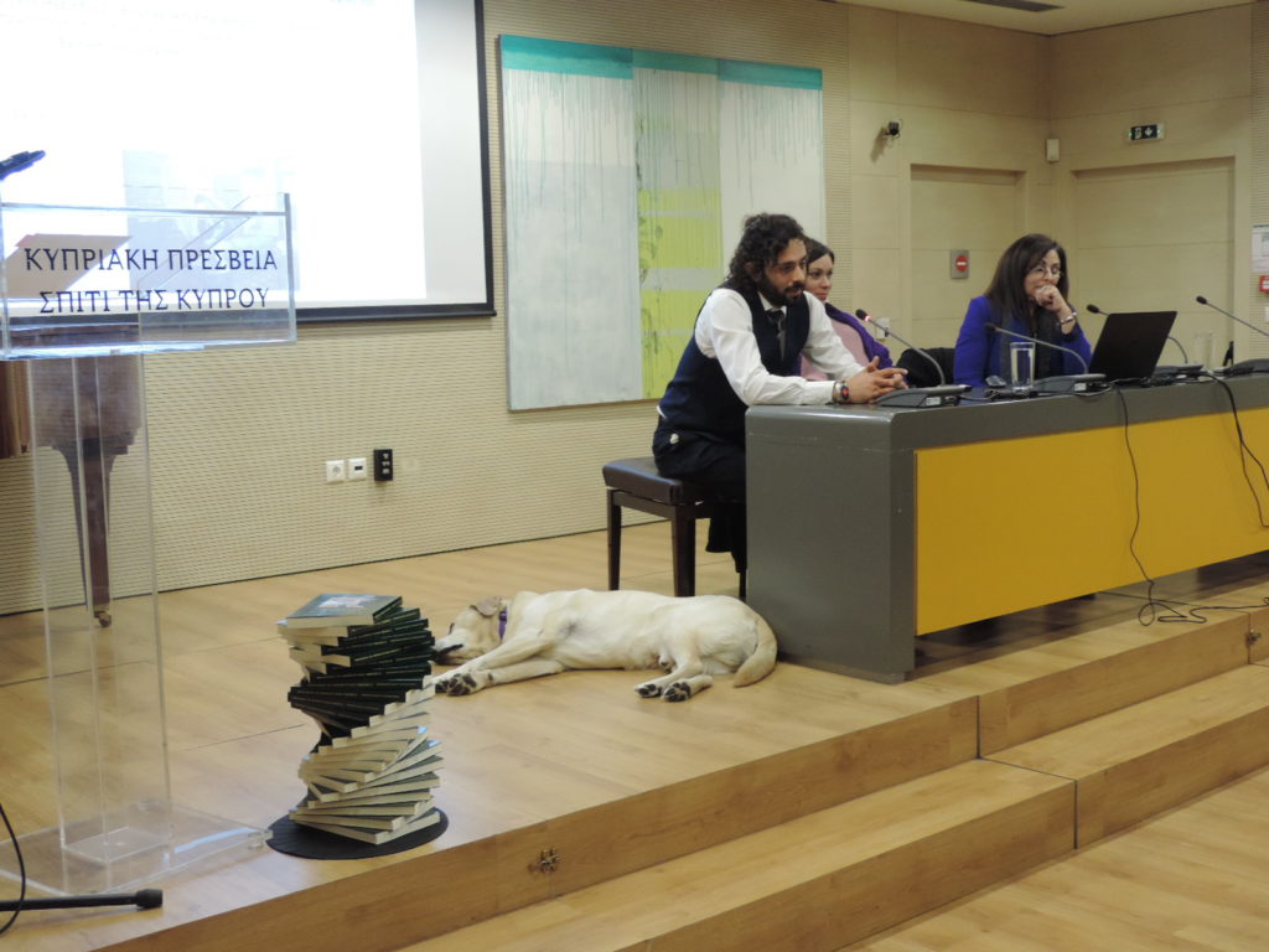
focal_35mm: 43
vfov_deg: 33.6
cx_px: 634
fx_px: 1576
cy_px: 476
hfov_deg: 43.9
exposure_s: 1/20
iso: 400
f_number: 3.4
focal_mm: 7.6
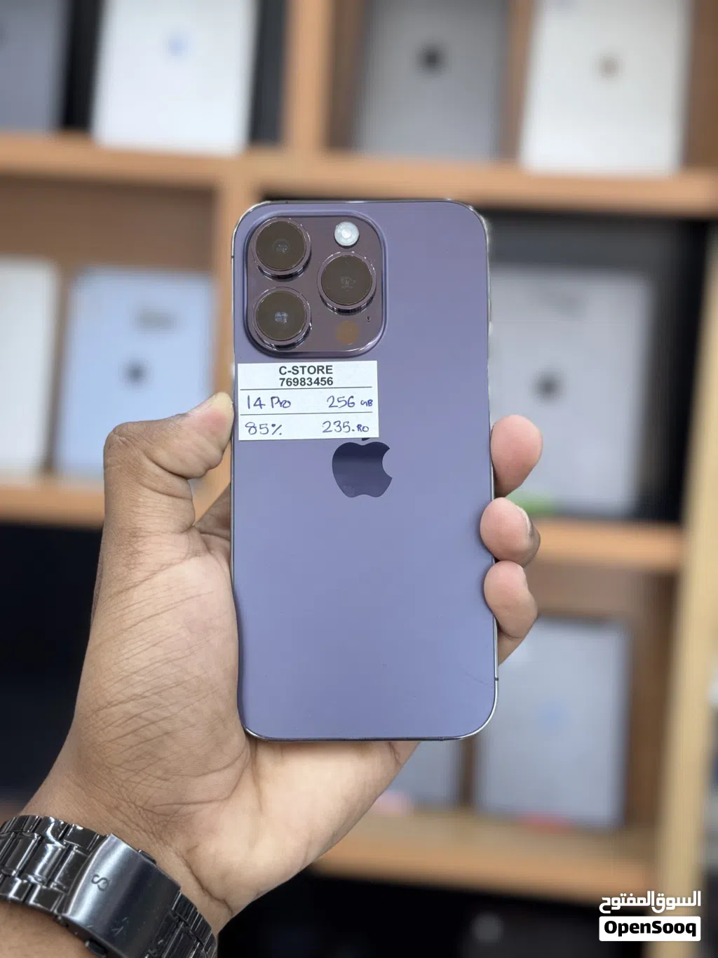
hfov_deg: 30.3
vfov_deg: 39.7
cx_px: 359
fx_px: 1327
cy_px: 479
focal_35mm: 48
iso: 64
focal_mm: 6.76
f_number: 1.78
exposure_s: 1/261
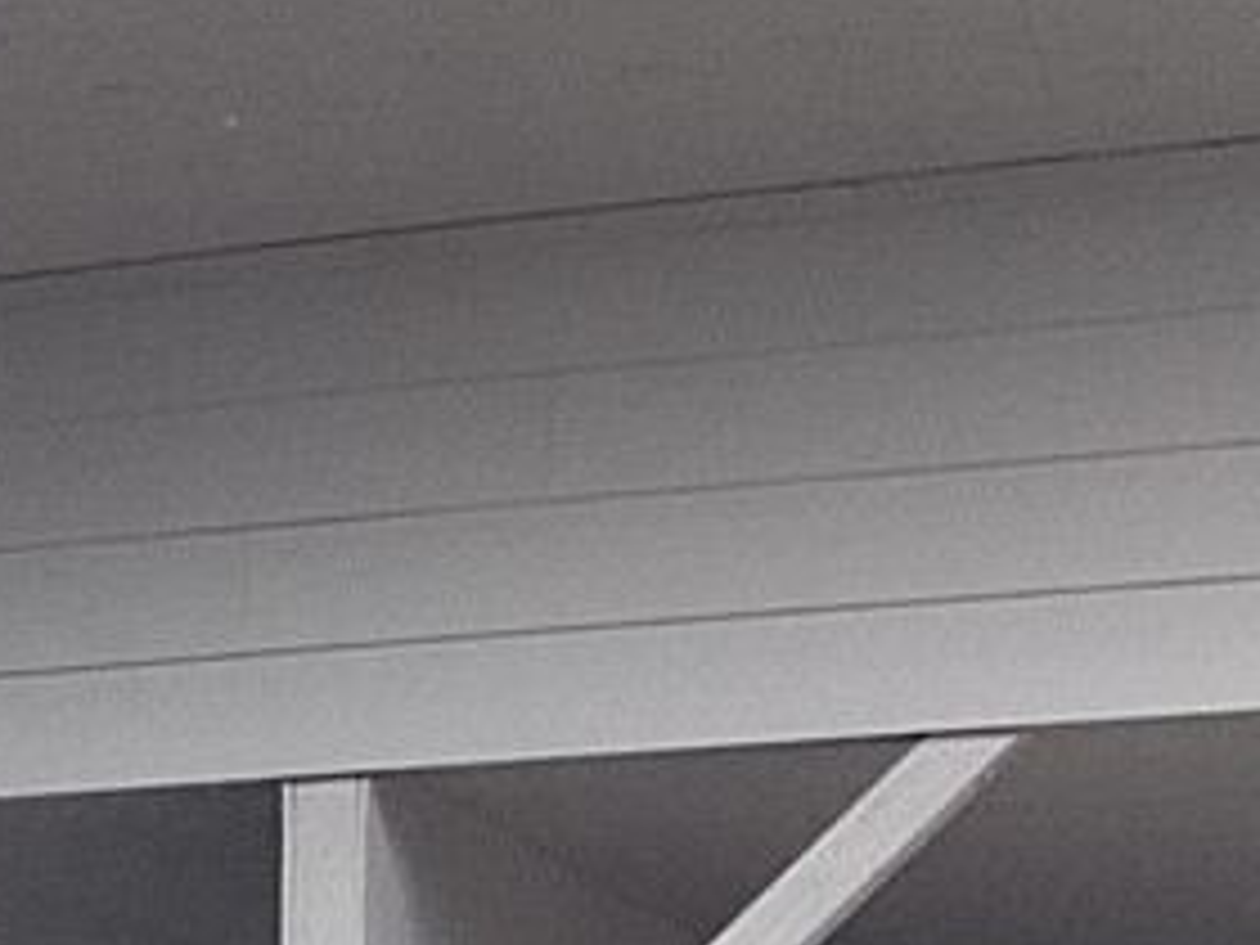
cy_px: 1890
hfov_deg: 9.9
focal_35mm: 177
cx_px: -1647
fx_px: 6443
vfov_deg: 8.0
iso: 25
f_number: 2.4
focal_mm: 3.3
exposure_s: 1/120
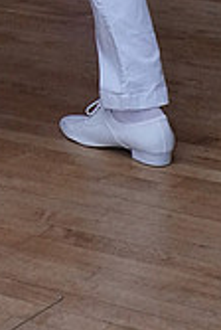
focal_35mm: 156
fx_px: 1430
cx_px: -119
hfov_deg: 8.6
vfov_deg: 12.2
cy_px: -233
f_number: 7.1
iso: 5000
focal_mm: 30
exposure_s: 1/200
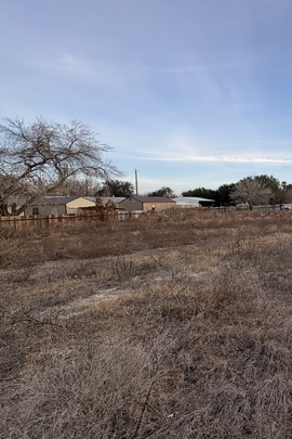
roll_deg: +3.0
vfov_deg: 76.1
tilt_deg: -1.1
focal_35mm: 23
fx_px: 280
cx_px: 335
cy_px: 209
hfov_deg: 41.4
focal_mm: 2.22
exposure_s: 1/416
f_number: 2.2
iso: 40
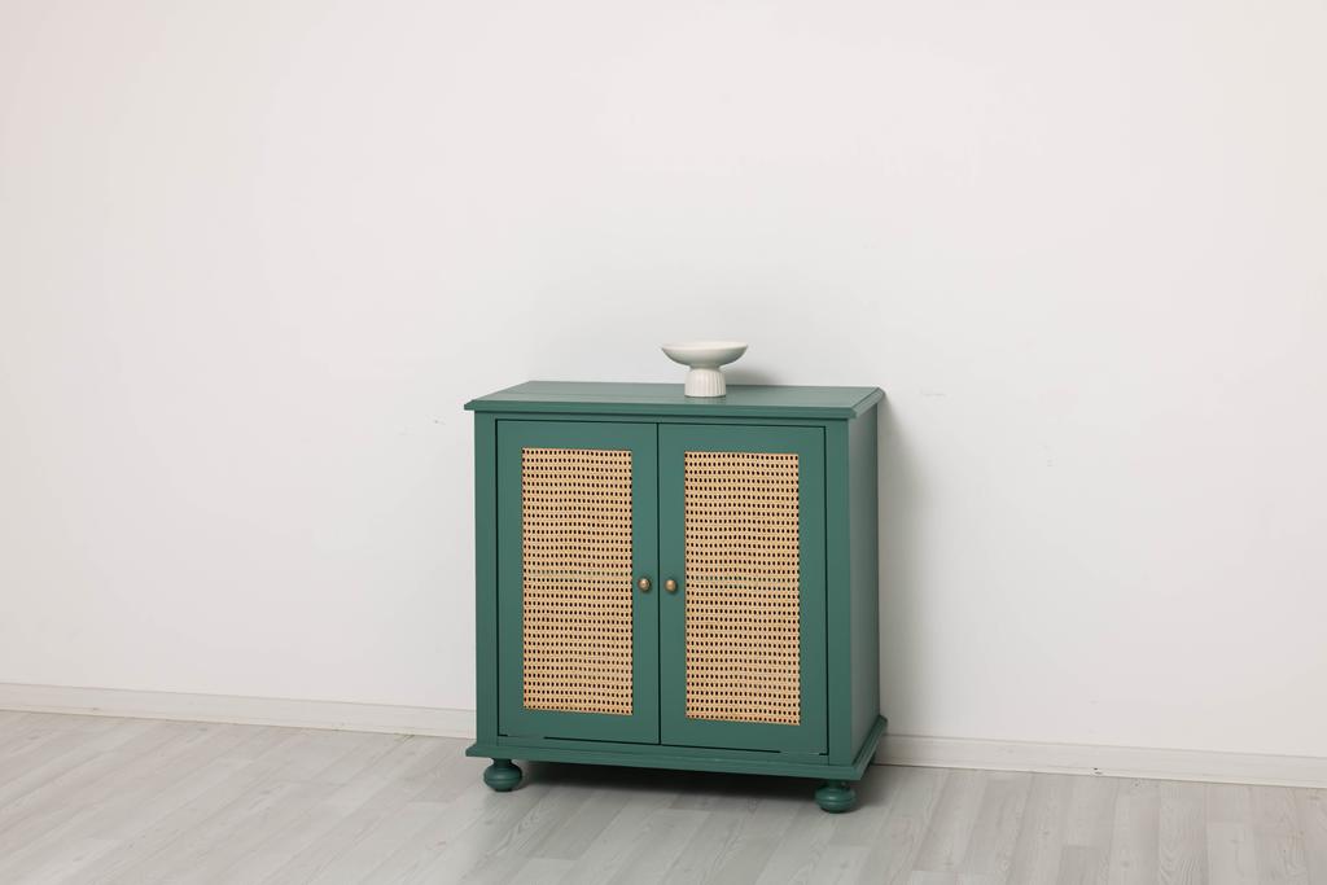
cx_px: 664
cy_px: 442
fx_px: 2028
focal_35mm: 55
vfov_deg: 24.6
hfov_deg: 36.2
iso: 200
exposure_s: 1/200
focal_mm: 55
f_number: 8
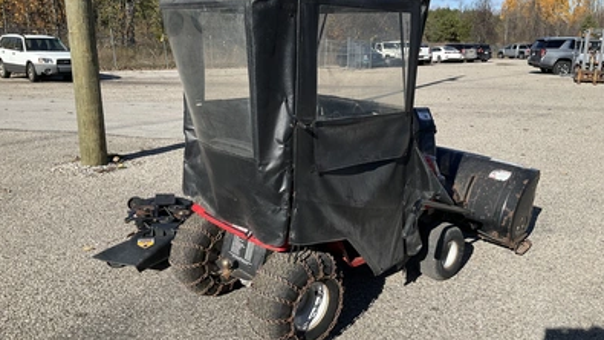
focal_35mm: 32
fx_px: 512
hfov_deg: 61.0
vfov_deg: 36.6
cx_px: 303
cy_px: 159
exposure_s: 1/1984
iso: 25
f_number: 1.8
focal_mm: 3
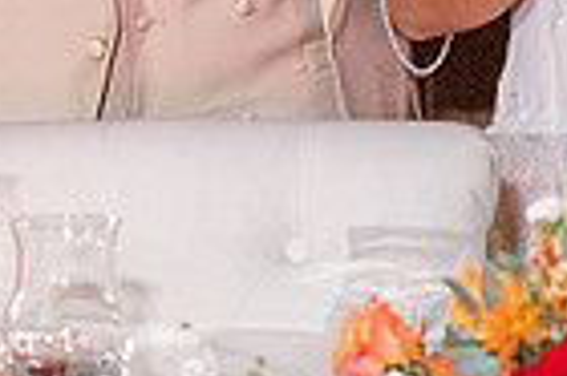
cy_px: -247
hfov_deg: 5.8
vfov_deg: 3.8
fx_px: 5600
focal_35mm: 356
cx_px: 538
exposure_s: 1/160
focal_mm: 62
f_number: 4
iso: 3200
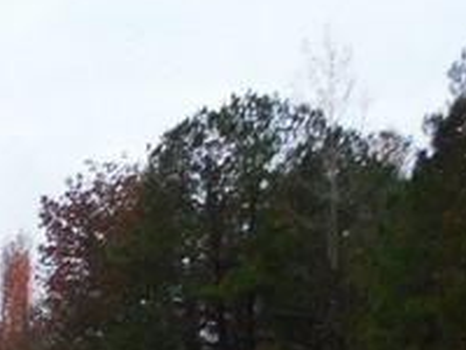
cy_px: 658
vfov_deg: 4.4
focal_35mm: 332
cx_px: -452
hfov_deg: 5.8
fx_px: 4469
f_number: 4.2
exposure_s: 1/500
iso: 125
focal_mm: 11.6
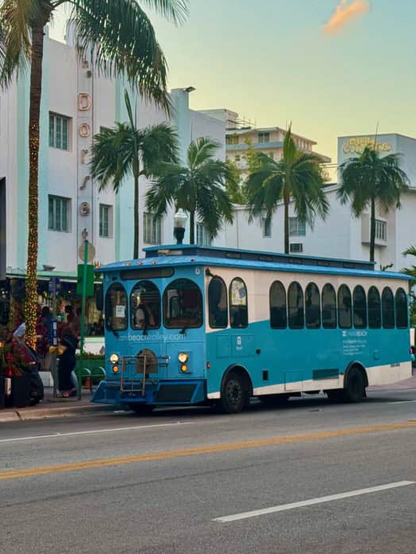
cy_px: 264
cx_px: 155
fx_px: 1106
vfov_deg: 28.2
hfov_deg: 21.3
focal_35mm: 69
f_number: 1.8
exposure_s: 1/223
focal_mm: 6.8
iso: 64
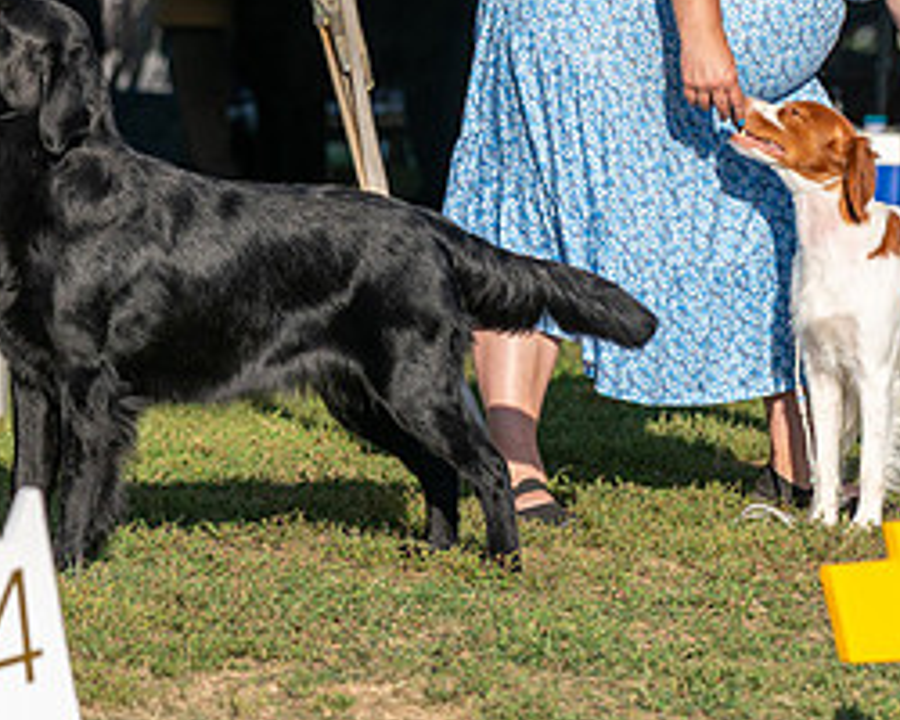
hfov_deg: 5.7
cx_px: 92
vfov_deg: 4.6
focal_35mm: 337
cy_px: -54
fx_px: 8977
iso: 125
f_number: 4.5
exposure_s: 1/1250
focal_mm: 133
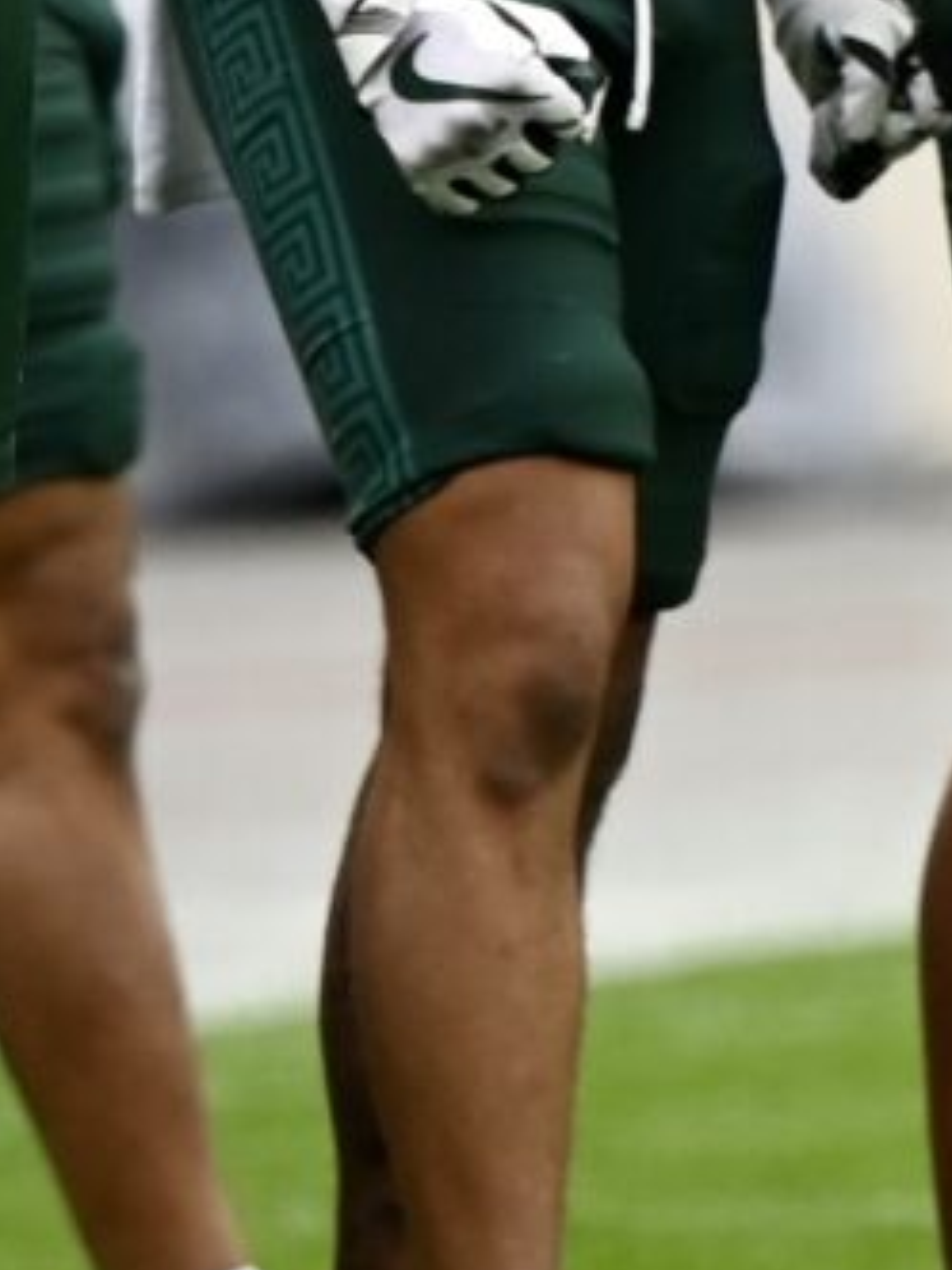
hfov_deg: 1.0
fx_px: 54307
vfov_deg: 1.3
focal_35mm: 1481
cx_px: -1178
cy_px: -486
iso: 400
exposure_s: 1/2000
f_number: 2.8
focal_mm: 200
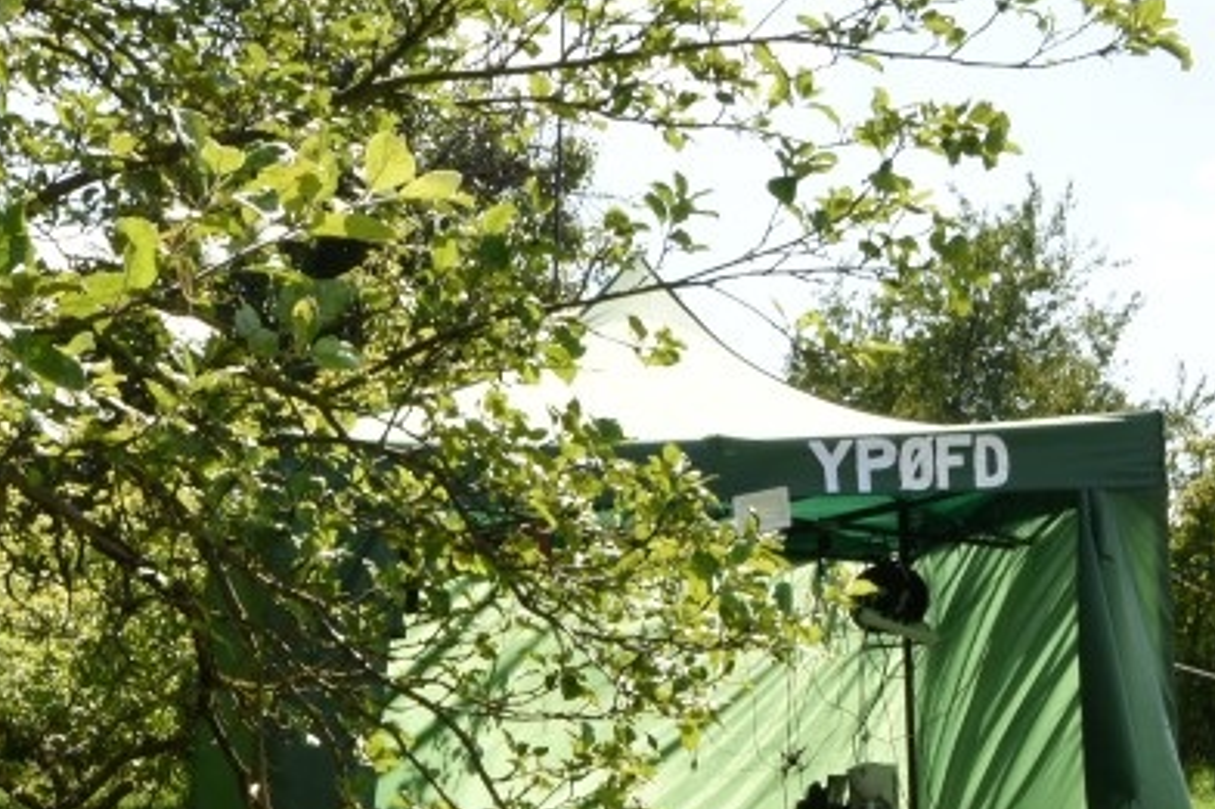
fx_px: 3272
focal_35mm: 97
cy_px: 1097
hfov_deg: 19.7
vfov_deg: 13.5
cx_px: -273
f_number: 14
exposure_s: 1/60
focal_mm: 22
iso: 160
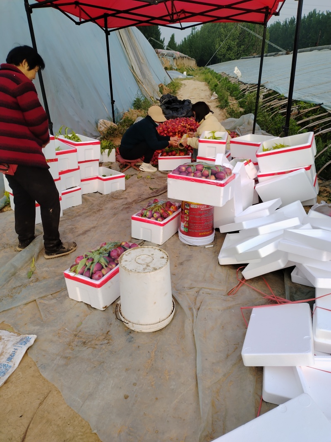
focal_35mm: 26
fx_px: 332
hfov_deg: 53.1
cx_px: 166
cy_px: 221
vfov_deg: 67.3
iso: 67
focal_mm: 4.26
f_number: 1.8
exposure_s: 1/334
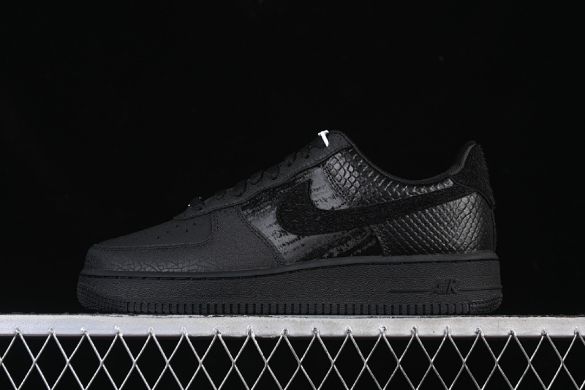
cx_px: 292
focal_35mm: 75
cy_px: 195
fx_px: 1219
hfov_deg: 27.0
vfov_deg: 18.2
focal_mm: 50
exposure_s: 1/50
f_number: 6.3
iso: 160
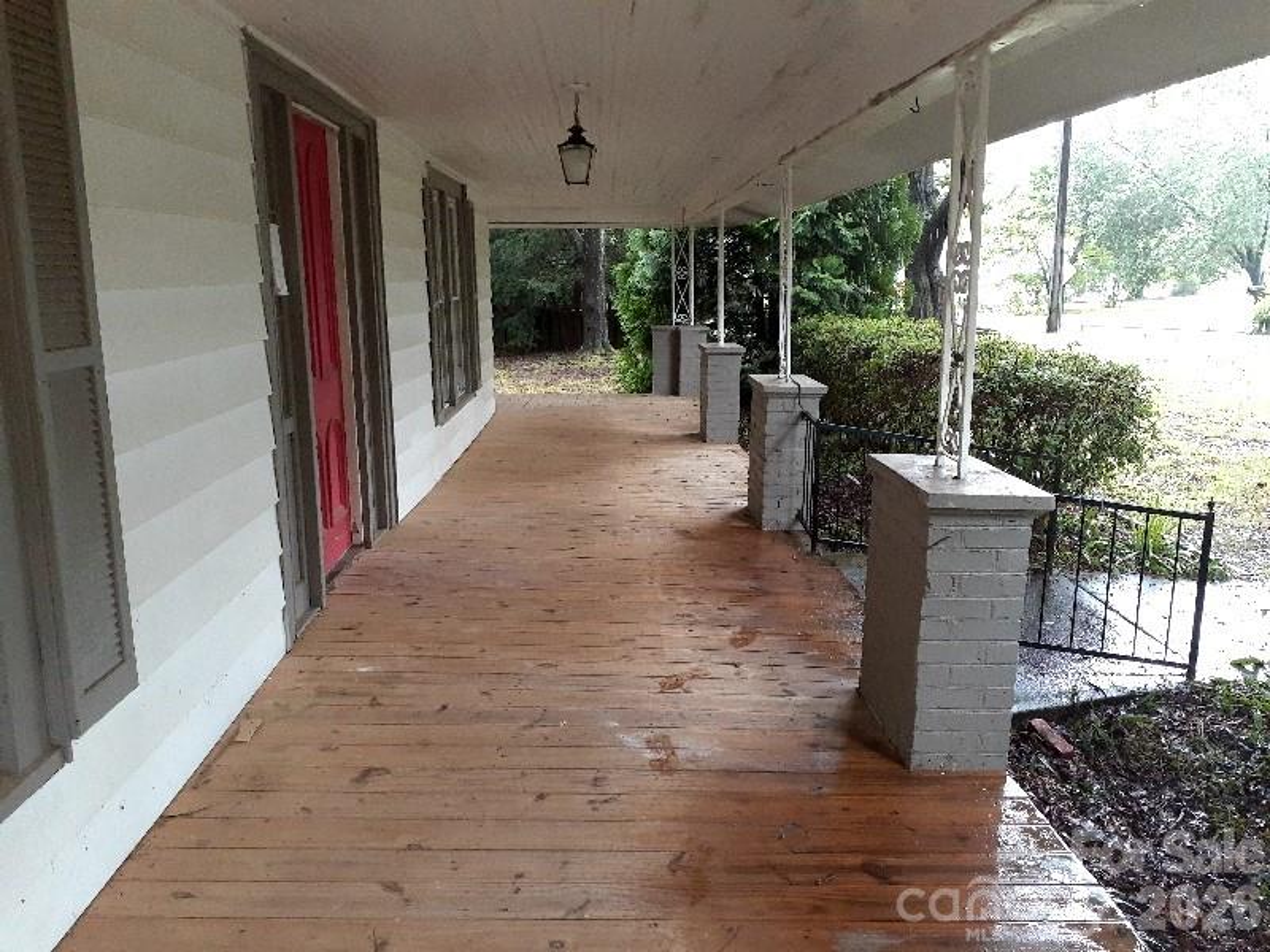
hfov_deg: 65.3
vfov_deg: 51.4
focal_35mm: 27
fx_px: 991
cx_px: 635
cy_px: 476
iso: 320
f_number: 1.9
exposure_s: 1/60
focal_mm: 3.6
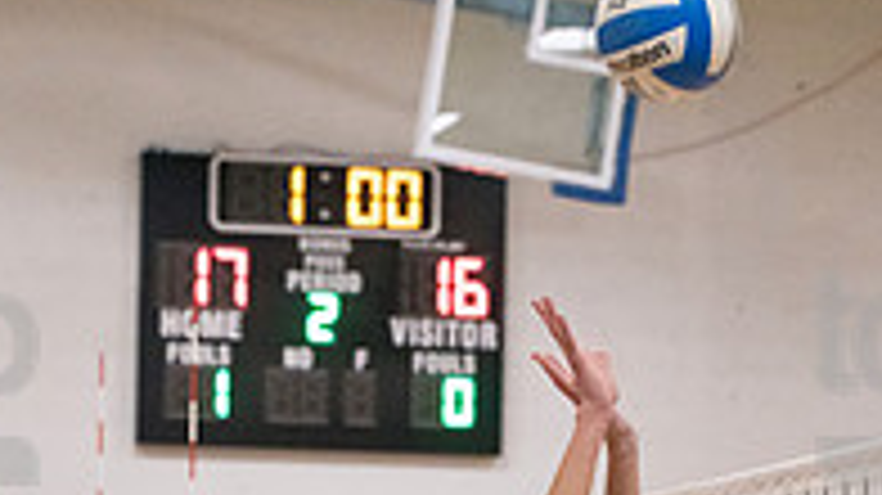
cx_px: 428
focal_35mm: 217
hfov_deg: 9.9
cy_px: 873
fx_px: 5072
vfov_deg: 5.5
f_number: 4.5
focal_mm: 90
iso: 8000
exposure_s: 1/800
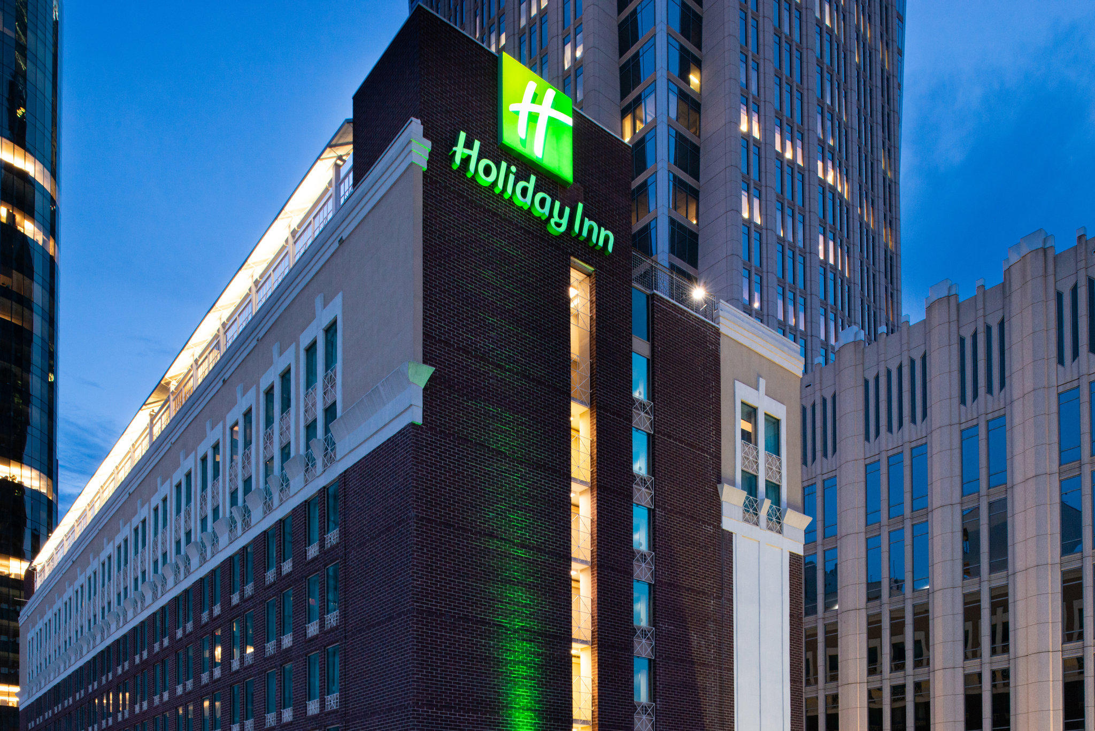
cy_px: 366
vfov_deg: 53.2
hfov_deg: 73.7
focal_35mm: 24
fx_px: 730
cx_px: 548
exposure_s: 1/2
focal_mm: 24
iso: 640
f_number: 11
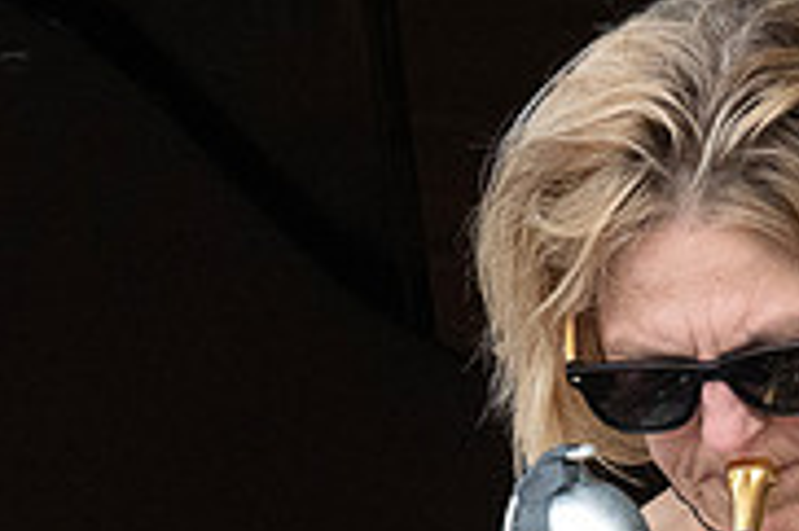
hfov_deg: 4.3
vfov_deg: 2.9
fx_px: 10599
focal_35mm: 478
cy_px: 845
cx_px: 847
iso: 6400
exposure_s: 1/2000
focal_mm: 100
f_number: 5.6
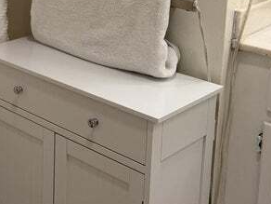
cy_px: -43
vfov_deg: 19.7
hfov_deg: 24.3
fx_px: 548
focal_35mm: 70
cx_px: -80
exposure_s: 1/60
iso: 100
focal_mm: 6.76
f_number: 1.78
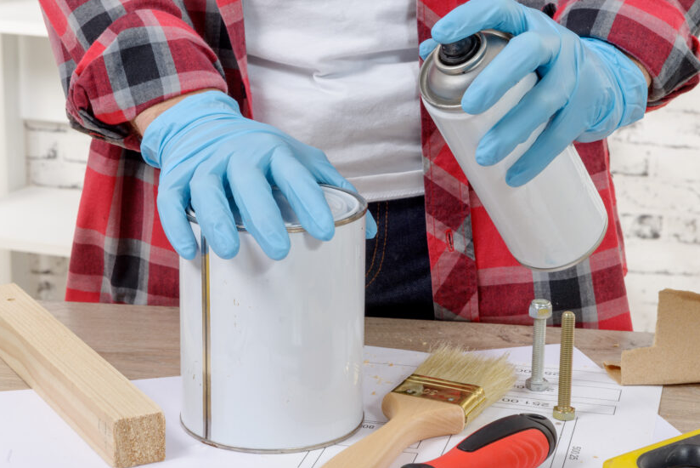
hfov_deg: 23.4
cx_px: 336
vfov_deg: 15.7
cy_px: 202
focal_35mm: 87
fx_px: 1692
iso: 125
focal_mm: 70
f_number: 16
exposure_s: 1/125
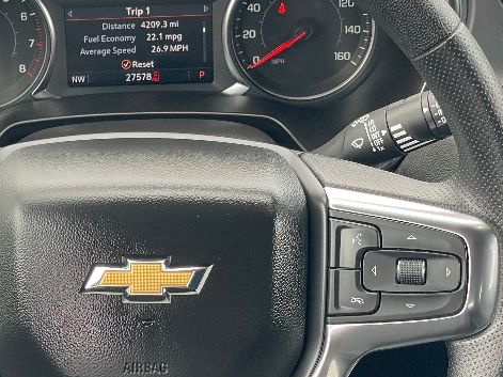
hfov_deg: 17.3
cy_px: 265
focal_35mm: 113
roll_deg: +0.7
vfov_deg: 13.1
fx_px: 1642
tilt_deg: -33.7
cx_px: 136
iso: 64
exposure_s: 1/99
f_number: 2
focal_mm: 6
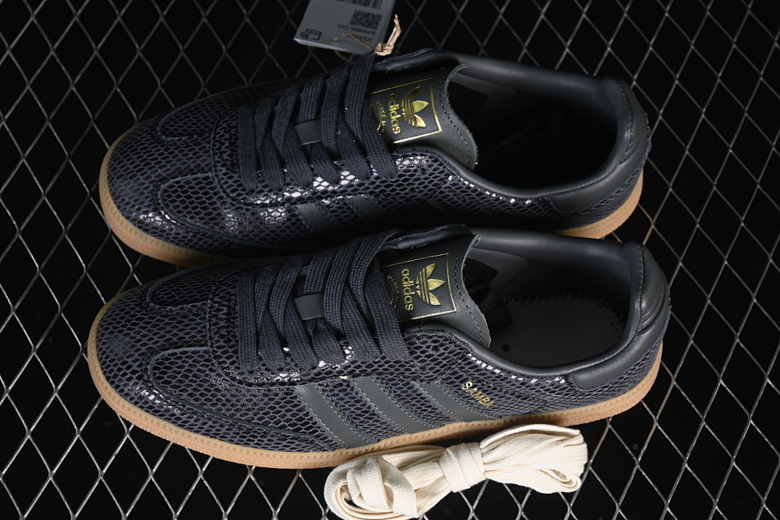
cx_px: 390
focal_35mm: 75
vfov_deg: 18.2
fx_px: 1625
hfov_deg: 27.0
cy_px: 260
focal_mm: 50
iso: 160
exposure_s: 1/60
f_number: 6.3
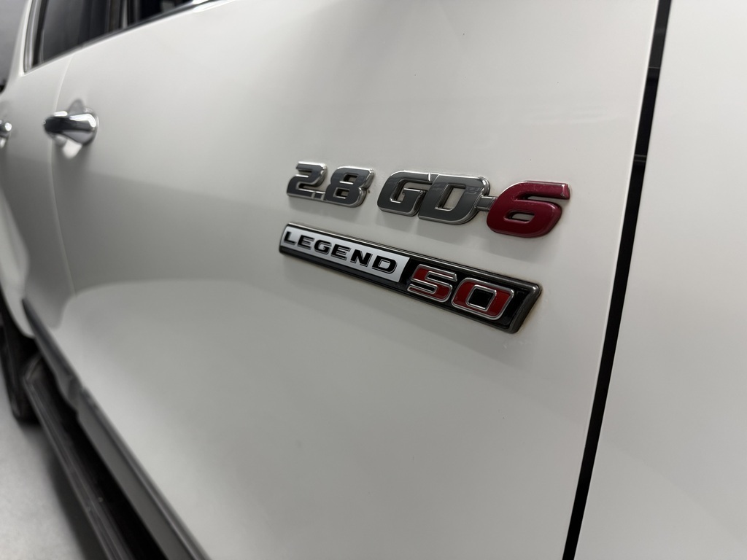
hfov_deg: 71.6
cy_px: 280
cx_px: 374
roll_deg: +2.7
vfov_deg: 56.8
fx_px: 518
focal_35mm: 24
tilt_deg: -12.8
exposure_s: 1/100
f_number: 1.78
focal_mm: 6.76
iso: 125
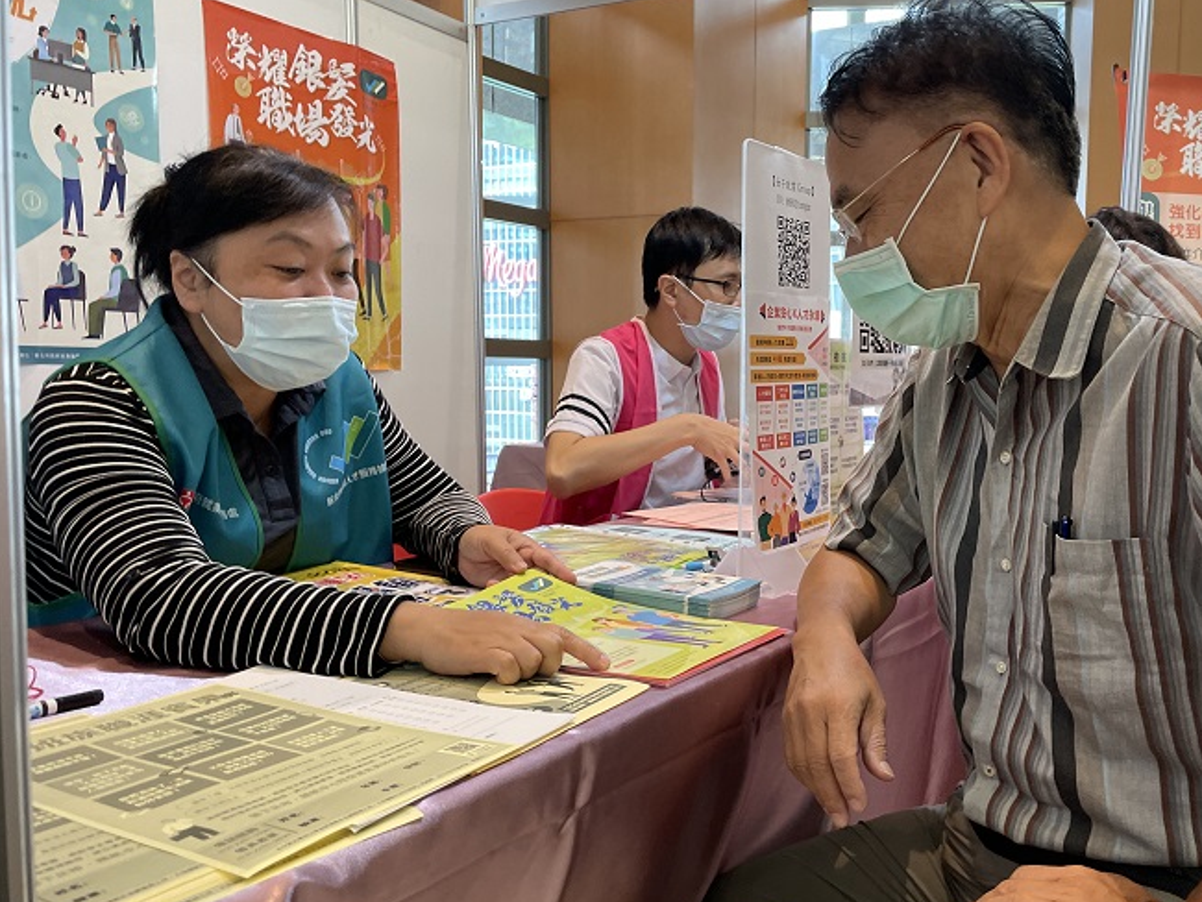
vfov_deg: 44.2
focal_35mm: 32
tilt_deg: -5.0
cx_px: 738
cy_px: 473
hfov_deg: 56.2
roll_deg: -0.5
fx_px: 1112
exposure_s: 1/60
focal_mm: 4.2
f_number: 1.6
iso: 125
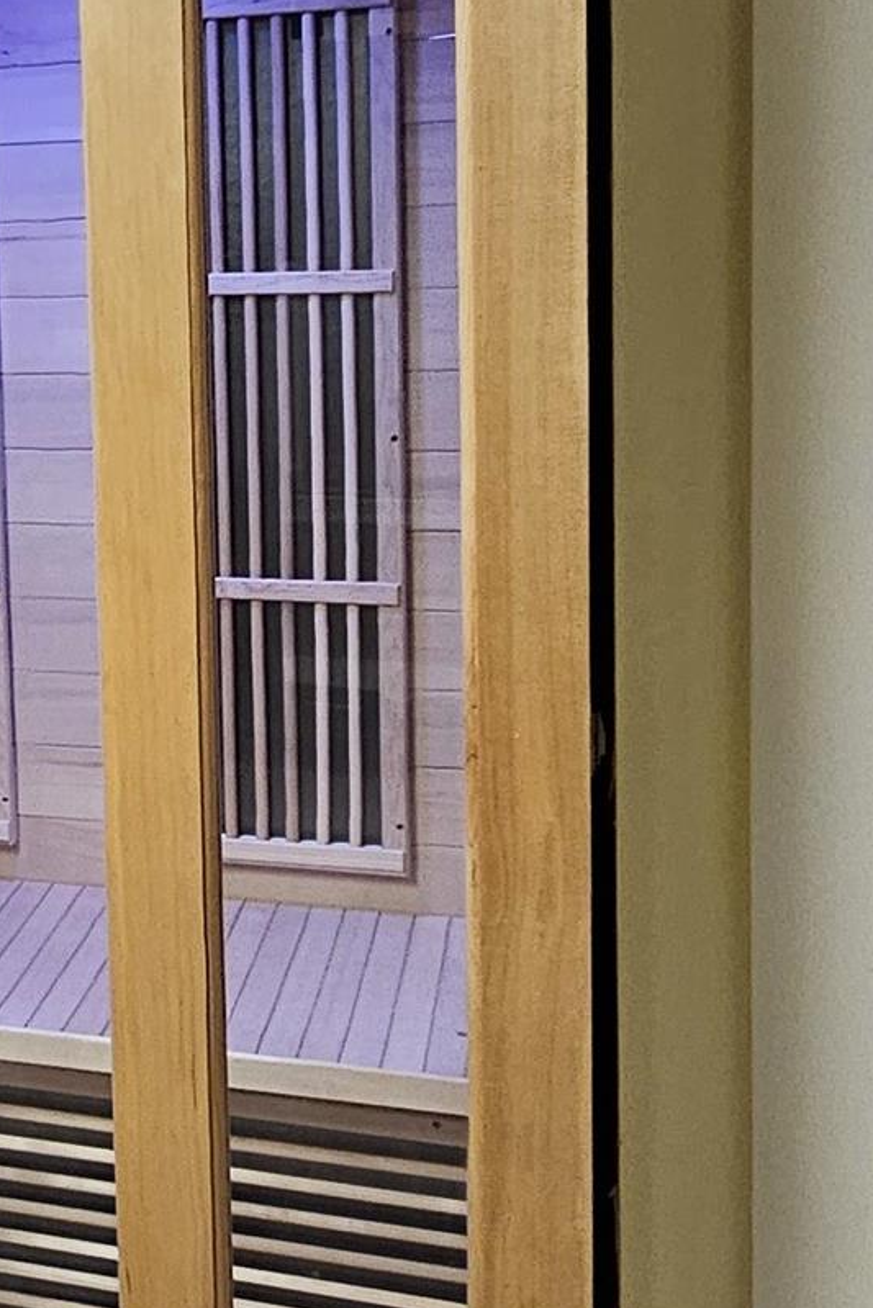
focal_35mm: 52
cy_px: 413
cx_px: -200
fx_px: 1891
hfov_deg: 23.5
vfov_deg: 37.7
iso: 250
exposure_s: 1/60
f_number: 2.2
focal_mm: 2.2
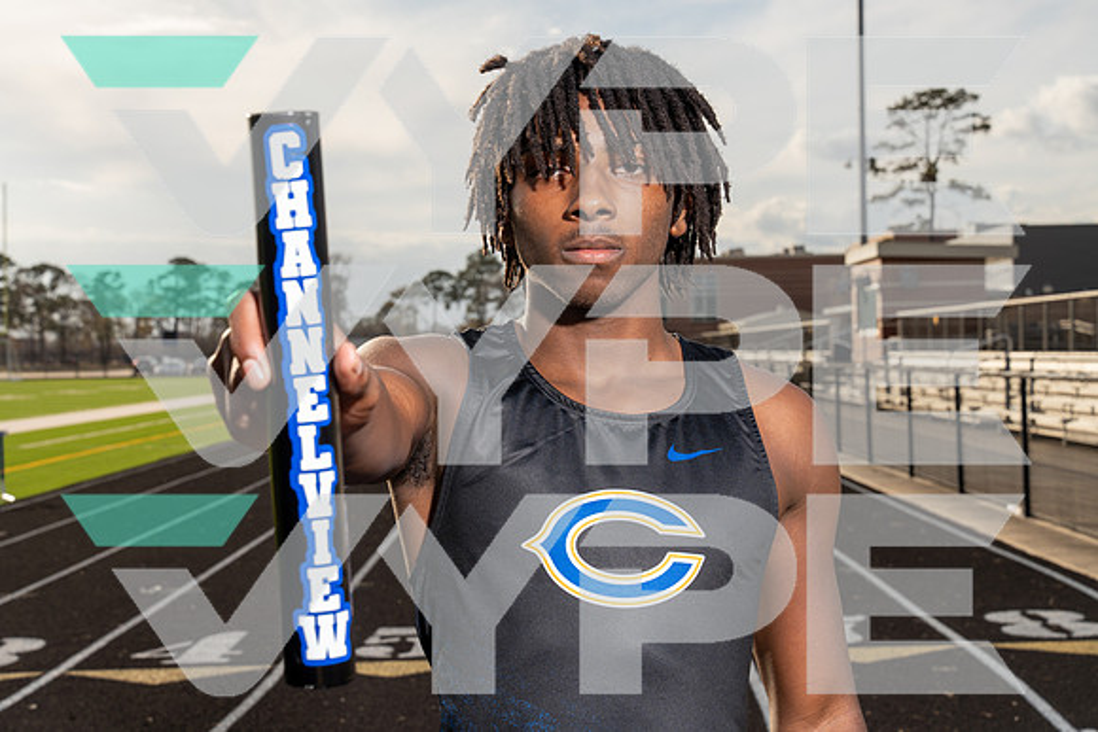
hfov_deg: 33.9
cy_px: 366
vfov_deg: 23.0
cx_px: 549
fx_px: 1800
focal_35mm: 59
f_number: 10
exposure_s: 1/250
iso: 160
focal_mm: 59
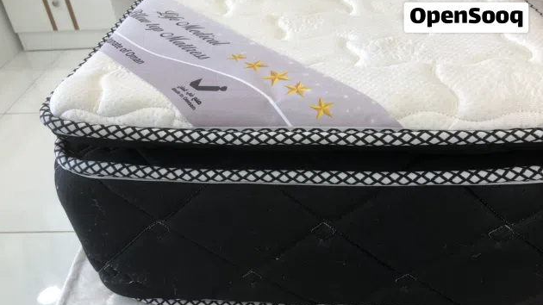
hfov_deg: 62.6
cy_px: 157
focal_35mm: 31
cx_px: 274
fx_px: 446
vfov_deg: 37.7
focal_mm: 4
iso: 32
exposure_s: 1/120
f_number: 1.8
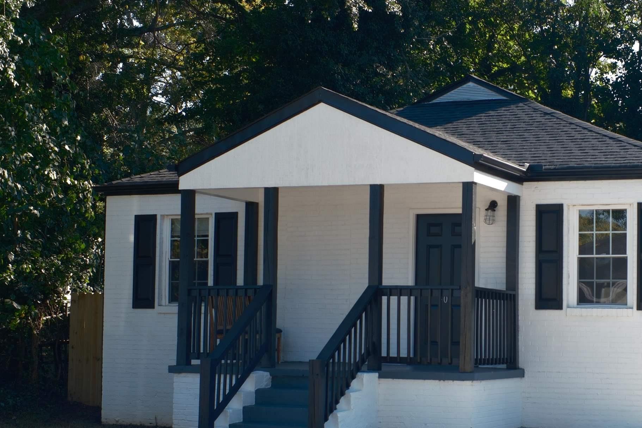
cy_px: 237
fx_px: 1355
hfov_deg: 26.3
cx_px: 480
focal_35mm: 76
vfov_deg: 17.9
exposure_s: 1/180
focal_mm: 30
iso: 125
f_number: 5.6
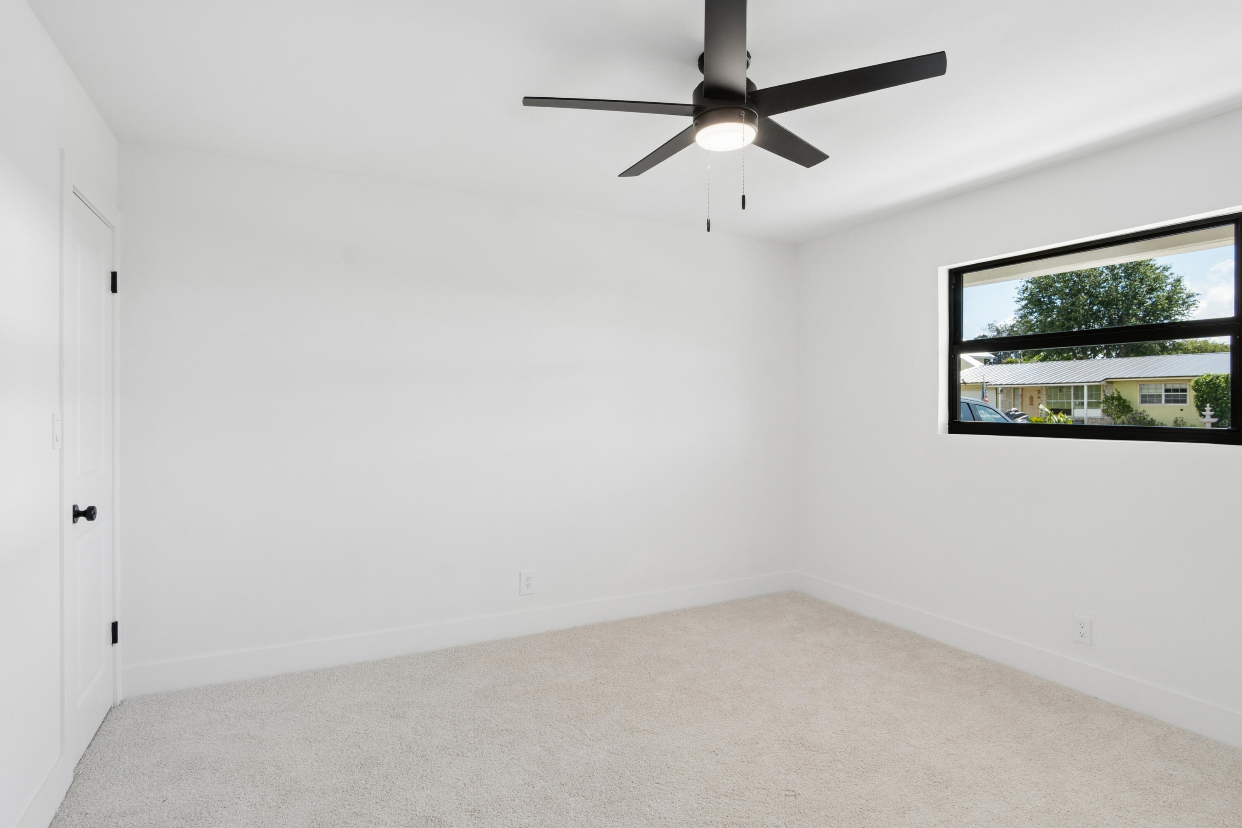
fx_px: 621
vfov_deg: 67.4
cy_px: 414
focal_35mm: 18
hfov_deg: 90.0
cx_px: 621
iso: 200
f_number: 9
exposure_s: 1/25
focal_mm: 12
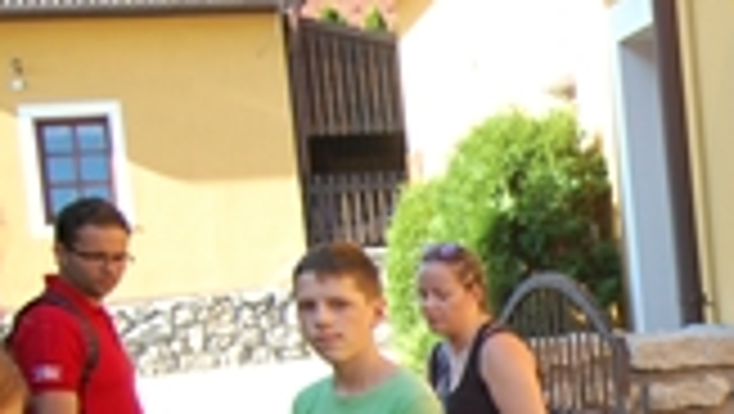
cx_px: 1036
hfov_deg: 19.8
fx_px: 1870
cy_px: 513
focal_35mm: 96
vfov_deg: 12.3
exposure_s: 1/500
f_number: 3.8
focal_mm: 20
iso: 400
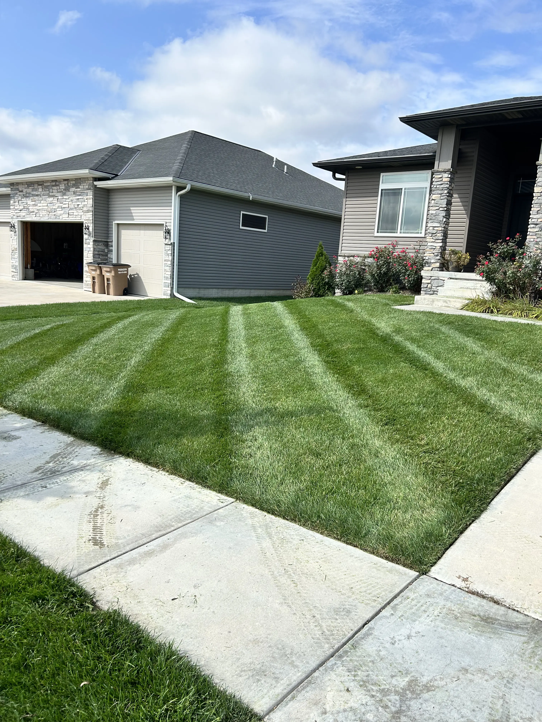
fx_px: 543
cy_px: 361
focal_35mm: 26
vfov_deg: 67.3
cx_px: 271
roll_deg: -3.5
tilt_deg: -10.9
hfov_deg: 53.1
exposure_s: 1/3831
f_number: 1.5
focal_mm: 5.7
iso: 50
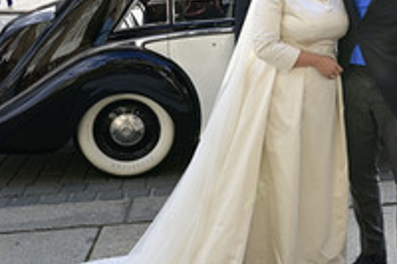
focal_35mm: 54
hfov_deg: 35.2
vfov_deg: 24.3
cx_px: 340
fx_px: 595
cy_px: 26
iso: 400
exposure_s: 1/200
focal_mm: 24
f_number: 8
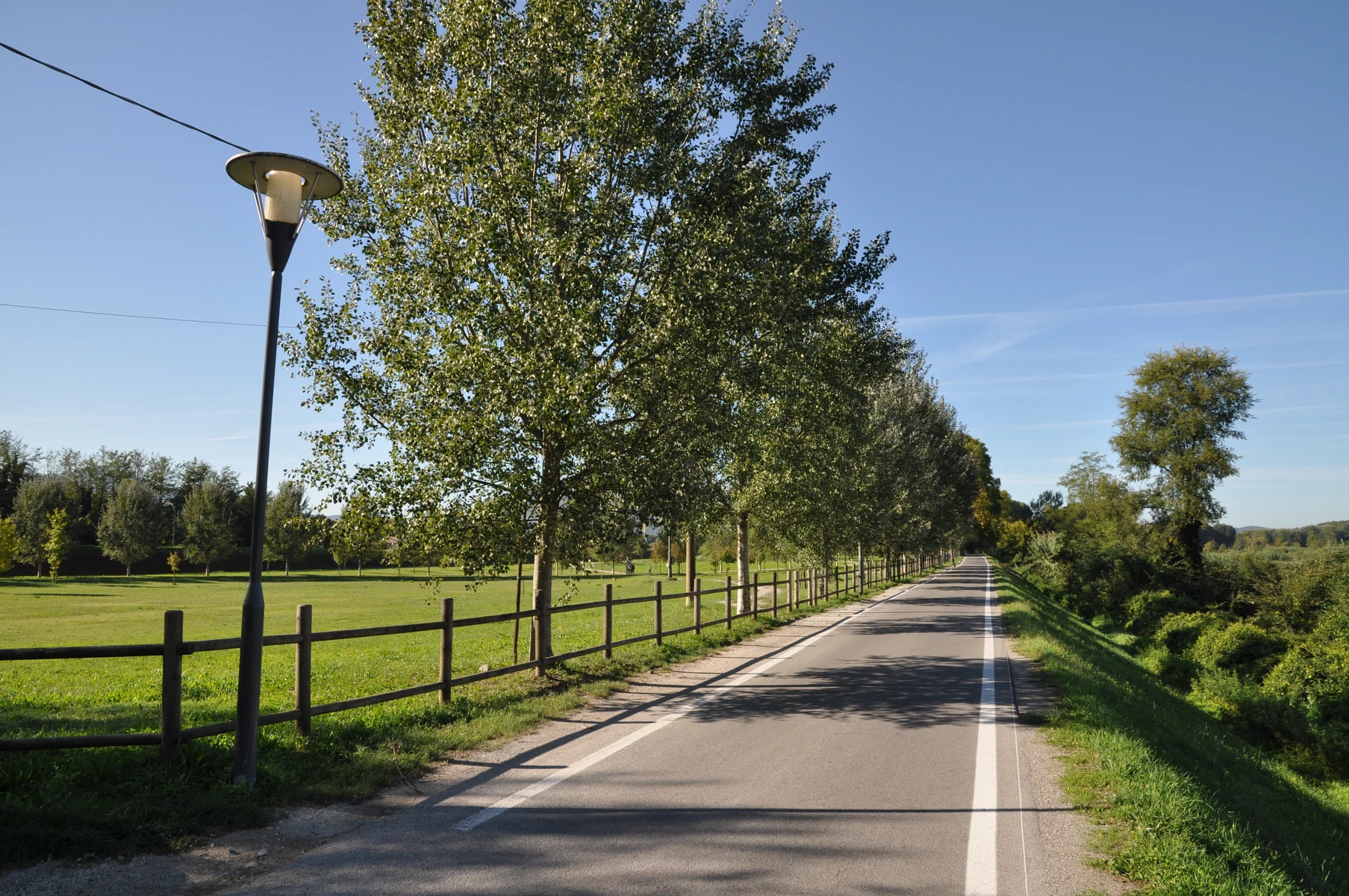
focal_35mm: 24
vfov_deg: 53.0
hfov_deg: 73.8
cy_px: 448
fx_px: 898
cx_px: 674
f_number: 8
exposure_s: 1/250
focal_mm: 16
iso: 200
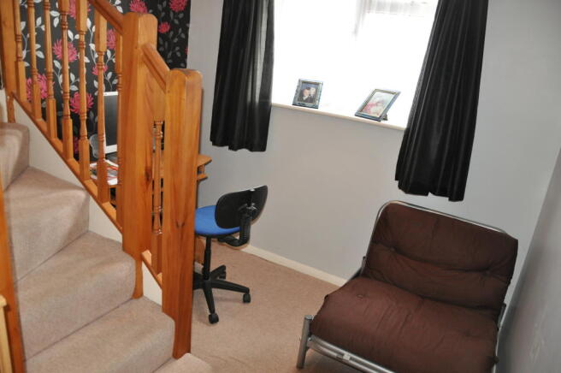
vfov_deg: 47.8
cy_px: 186
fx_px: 420
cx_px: 280
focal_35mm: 27
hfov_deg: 67.4
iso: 800
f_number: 3.5
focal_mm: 18
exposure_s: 1/60
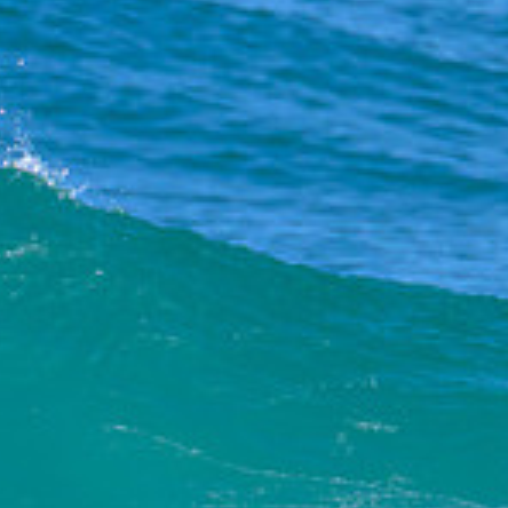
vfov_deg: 0.5
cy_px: 463
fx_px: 60602
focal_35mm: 3650
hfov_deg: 0.5
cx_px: -100
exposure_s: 1/2000
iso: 1250
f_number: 11
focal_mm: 800
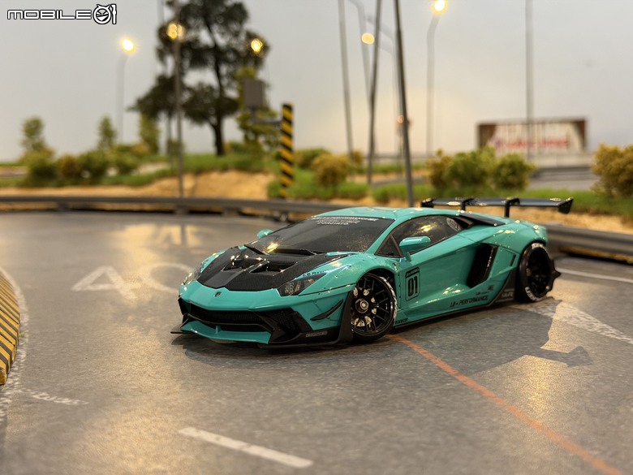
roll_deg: +1.3
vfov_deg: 30.3
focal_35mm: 48
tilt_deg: -5.3
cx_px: 316
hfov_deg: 39.7
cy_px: 238
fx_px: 878
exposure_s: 1/40
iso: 200
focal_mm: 6.76
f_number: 1.78
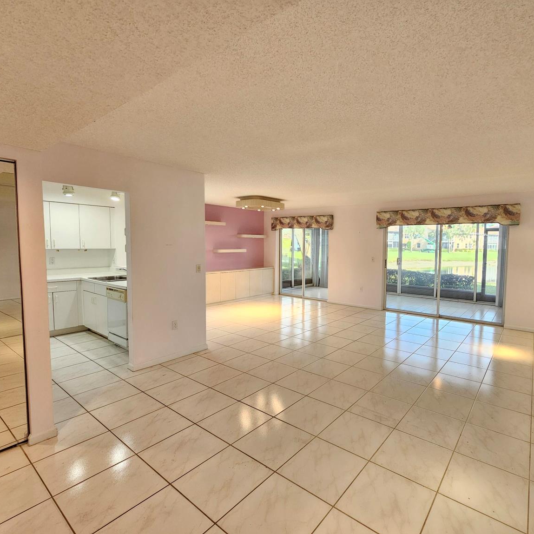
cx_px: 323
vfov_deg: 87.4
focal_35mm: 16
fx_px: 279
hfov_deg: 86.2
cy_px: 264
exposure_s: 1/60
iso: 160
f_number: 2.2
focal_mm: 2.2
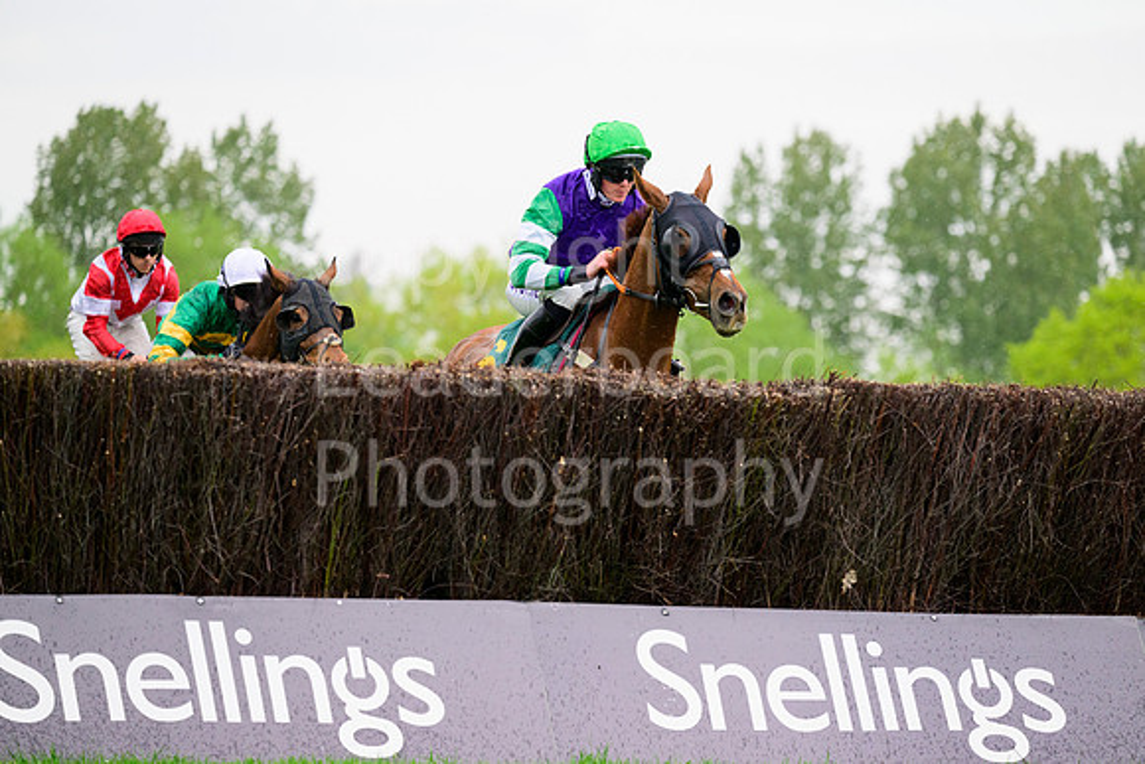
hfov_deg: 8.2
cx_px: 572
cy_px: 382
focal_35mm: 250
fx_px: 7953
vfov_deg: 5.5
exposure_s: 1/1600
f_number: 5.6
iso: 1600
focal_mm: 250
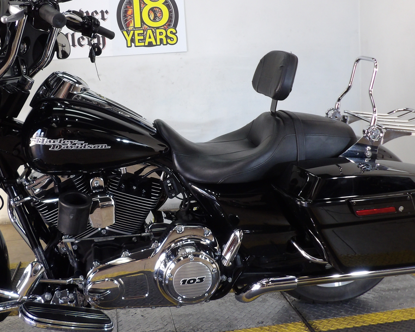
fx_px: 479
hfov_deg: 46.6
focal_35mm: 39
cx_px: 166
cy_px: 124
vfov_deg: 38.0
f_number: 3.2
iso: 178
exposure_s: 1/33
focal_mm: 4.3
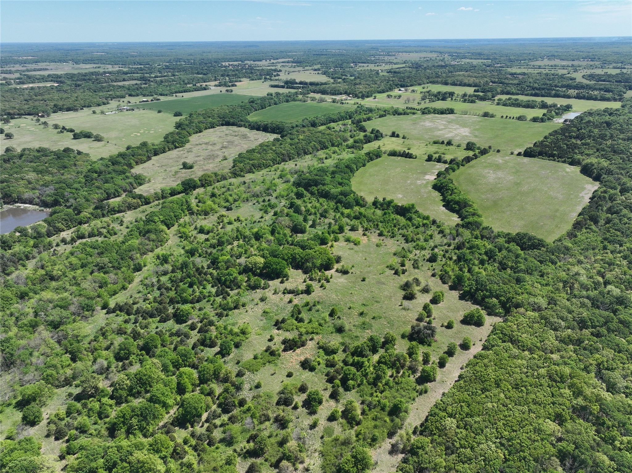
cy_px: 236
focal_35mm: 24
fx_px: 438
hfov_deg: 71.6
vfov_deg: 56.8
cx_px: 316
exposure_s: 1/2000
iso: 140
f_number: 2.8
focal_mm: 12.29
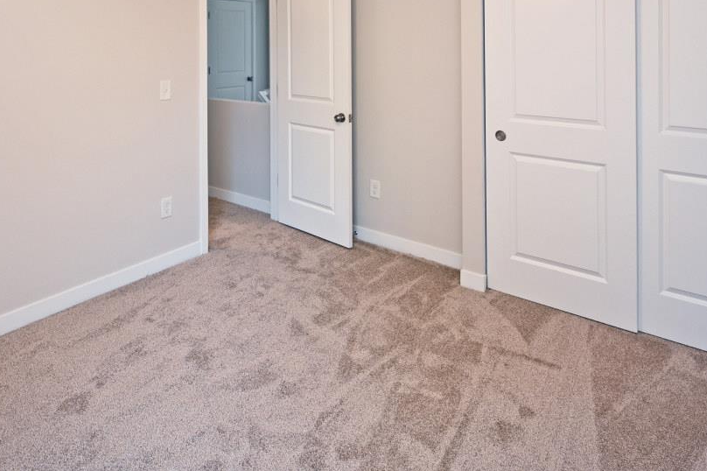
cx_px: 298
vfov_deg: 44.5
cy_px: 37
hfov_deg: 69.0
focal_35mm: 26
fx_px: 510
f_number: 4
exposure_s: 1/60
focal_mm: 14
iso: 250
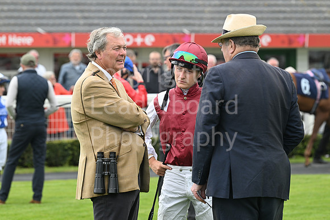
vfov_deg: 6.9
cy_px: 110
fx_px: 1834
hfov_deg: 10.3
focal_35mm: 200
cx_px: 165
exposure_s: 1/640
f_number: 6.3
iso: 400
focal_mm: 200
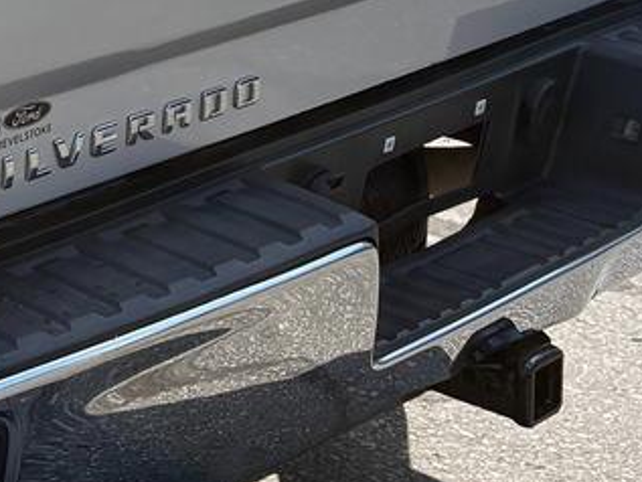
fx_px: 1948
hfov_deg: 16.3
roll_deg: +1.1
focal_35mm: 105
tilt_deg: -8.7
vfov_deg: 13.3
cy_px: -233
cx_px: -448
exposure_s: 1/2208
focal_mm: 5.96
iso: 64
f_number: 1.6
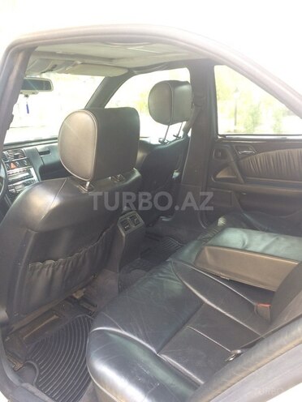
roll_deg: +4.6
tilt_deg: -20.1
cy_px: 201
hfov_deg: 48.2
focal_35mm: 29
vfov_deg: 61.7
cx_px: 151
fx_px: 337
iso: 40
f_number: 2.2
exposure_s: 1/33
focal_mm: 4.15
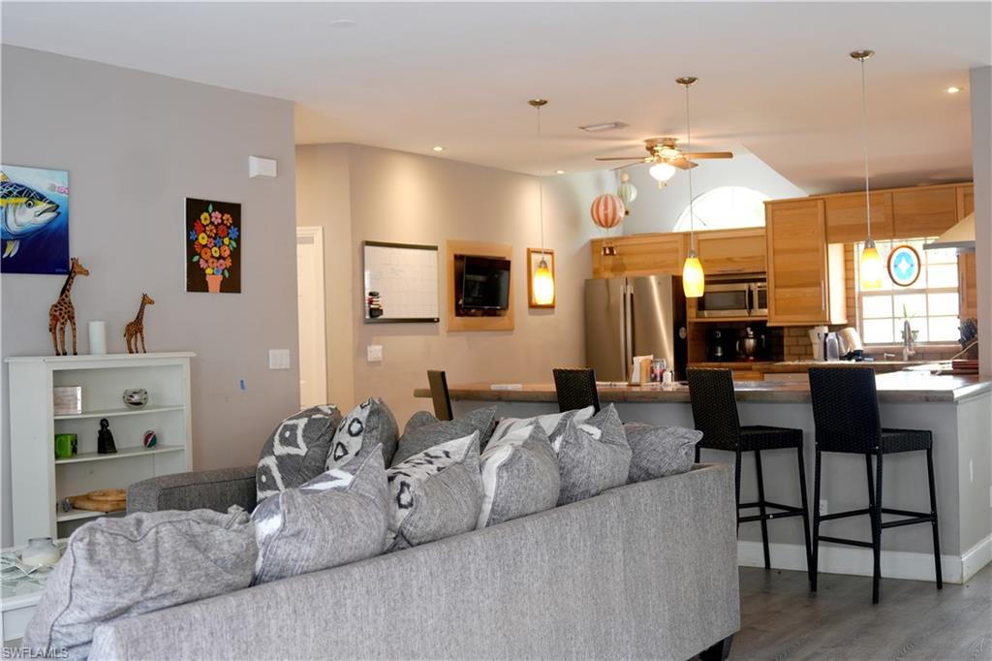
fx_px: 1157
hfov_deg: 46.4
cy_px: 330
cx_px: 496
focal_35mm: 42
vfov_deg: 31.9
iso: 250
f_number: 2.8
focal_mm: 28
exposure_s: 1/30
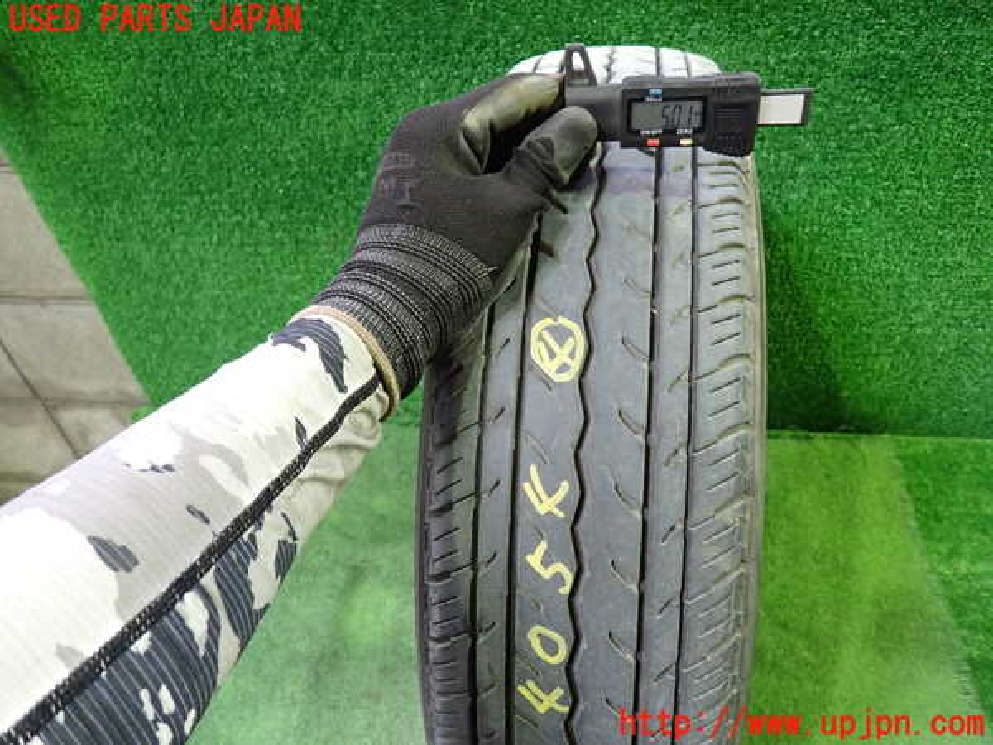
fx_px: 717
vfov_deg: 54.9
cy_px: 372
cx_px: 496
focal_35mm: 25
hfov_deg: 69.4
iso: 500
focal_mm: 4.5
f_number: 2
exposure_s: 1/30
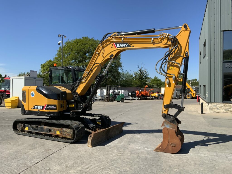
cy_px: 87
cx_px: 116
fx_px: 194
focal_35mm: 29
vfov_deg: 48.2
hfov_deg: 61.7
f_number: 1.8
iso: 20
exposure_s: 1/1984
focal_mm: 3
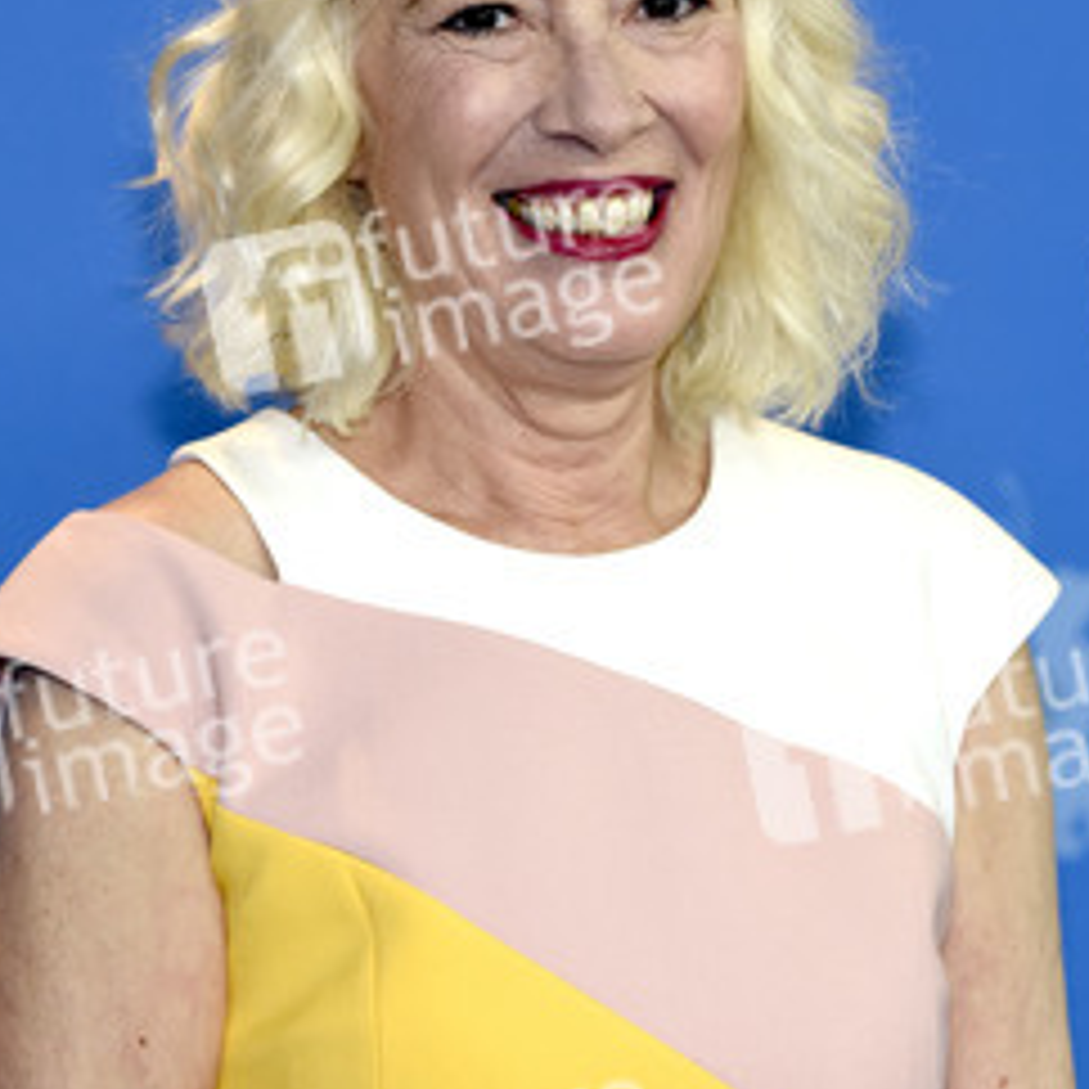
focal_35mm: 285
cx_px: 562
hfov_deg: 6.2
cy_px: 513
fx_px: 10133
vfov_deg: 6.2
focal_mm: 135
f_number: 3.5
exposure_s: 1/400
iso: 640
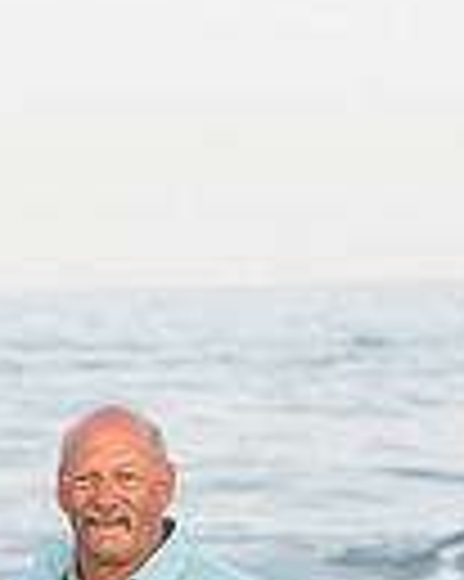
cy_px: 839
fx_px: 5070
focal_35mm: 295
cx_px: -221
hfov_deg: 5.2
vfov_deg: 6.5
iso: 800
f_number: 3.5
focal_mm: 70
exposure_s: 1/1600
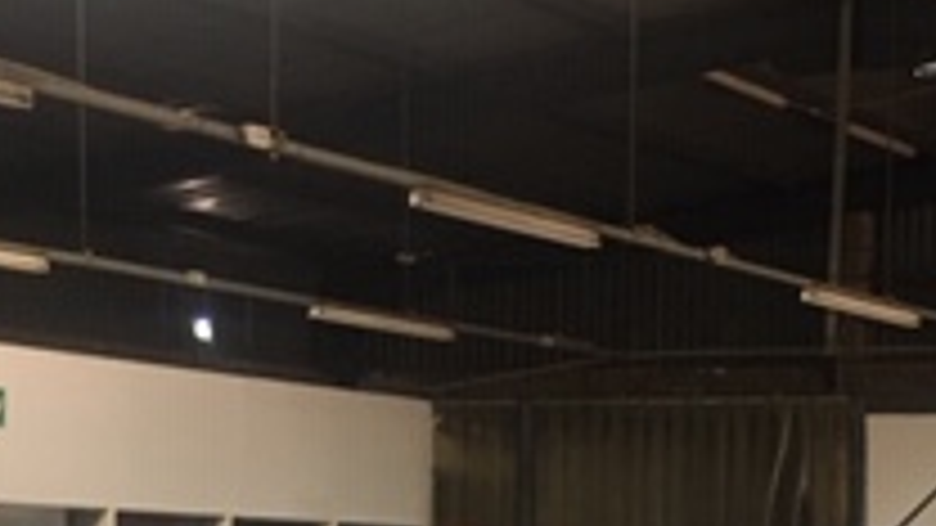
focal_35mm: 97
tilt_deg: -1.9
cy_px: 629
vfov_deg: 12.2
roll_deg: -0.6
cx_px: 1089
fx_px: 2407
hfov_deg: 20.7
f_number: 2.2
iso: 160
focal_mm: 4.15
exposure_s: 1/33
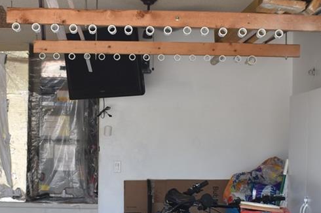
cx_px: 126
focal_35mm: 98
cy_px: 184
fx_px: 873
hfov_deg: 20.8
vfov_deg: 13.8
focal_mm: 20
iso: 100
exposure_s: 1/80
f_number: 4.5
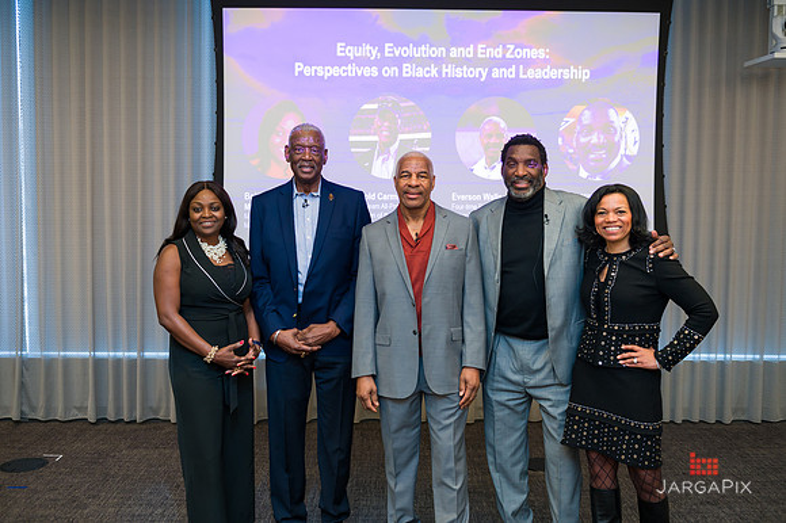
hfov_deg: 53.2
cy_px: 262
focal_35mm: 36
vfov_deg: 36.8
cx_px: 393
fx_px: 786
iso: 640
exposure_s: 1/200
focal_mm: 36
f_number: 4
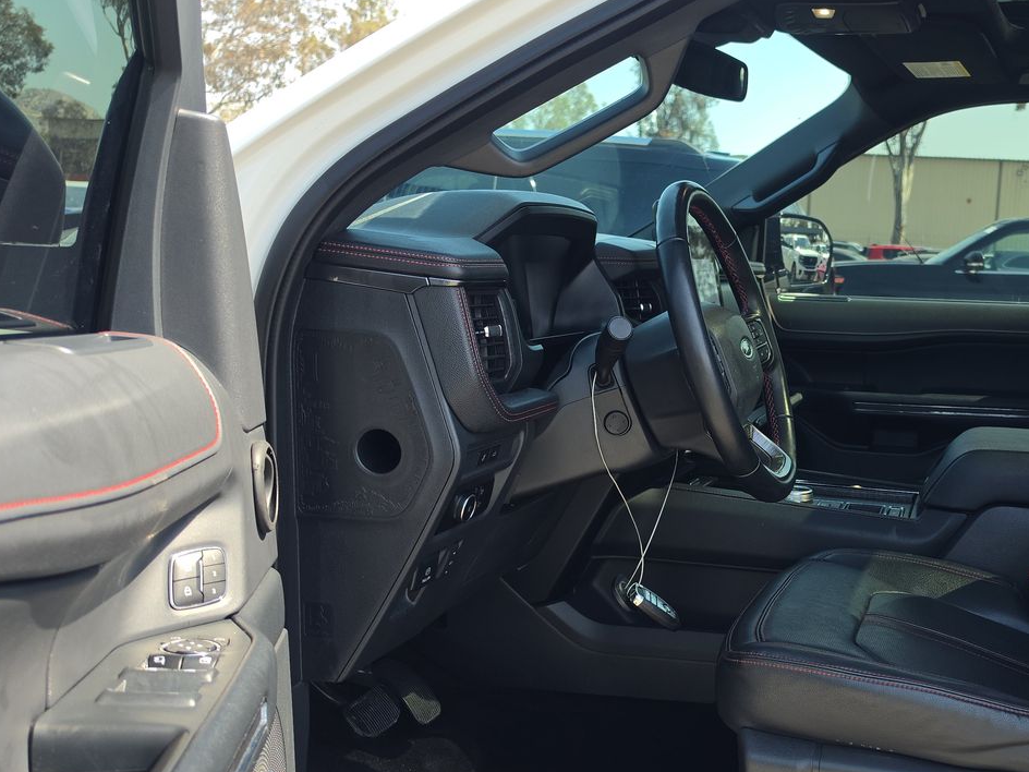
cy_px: 459
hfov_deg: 44.8
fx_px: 1159
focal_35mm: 39
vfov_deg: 36.7
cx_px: 861
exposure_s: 1/249
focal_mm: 6.5
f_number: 1.4
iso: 16
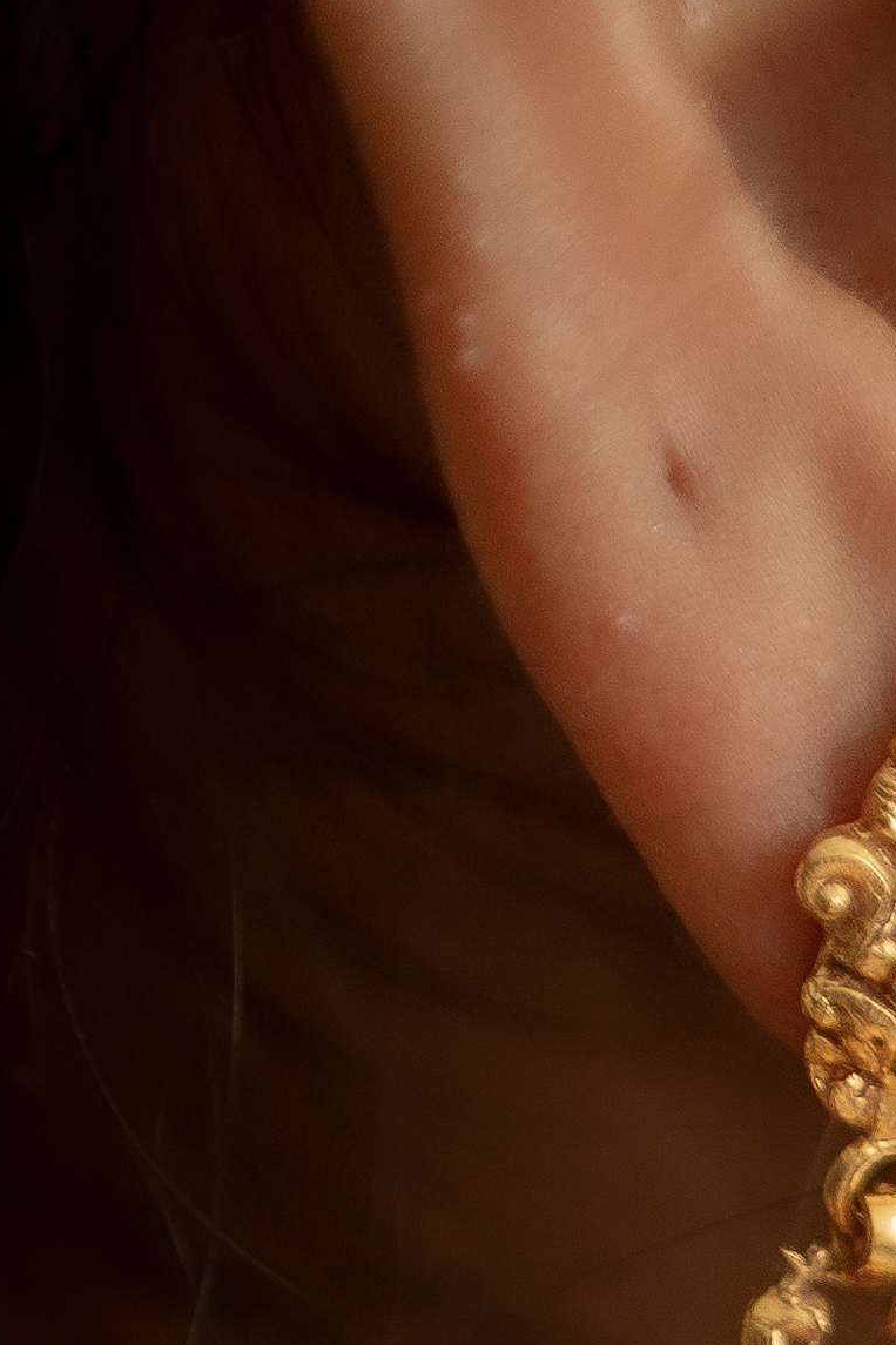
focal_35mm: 262
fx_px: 9784
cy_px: 2385
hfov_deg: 5.1
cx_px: 2338
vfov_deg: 7.6
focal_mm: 50
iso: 250
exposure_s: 1/320
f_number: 1.8
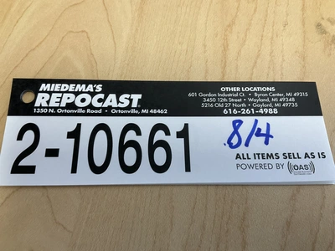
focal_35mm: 29
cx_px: 168
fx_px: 281
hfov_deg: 61.7
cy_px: 126
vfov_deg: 48.2
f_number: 1.8
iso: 80
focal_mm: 3
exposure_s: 1/60
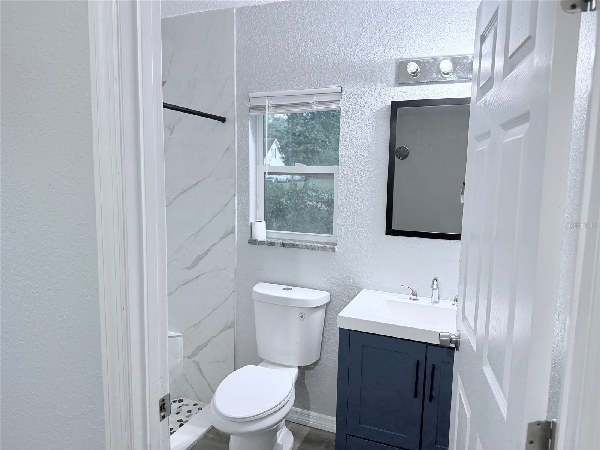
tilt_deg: -6.6
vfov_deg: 56.8
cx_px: 300
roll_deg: -1.5
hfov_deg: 71.6
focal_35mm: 24
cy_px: 225
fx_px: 416
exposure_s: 1/60
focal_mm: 6.76
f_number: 1.78
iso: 125
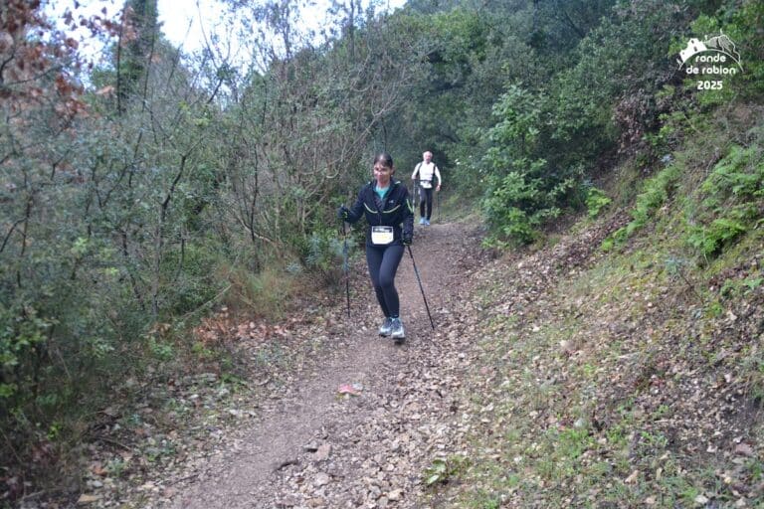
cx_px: 382
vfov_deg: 47.9
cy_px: 254
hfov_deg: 67.4
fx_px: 573
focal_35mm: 27
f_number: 3.5
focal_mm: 18
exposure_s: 1/500
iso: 1800
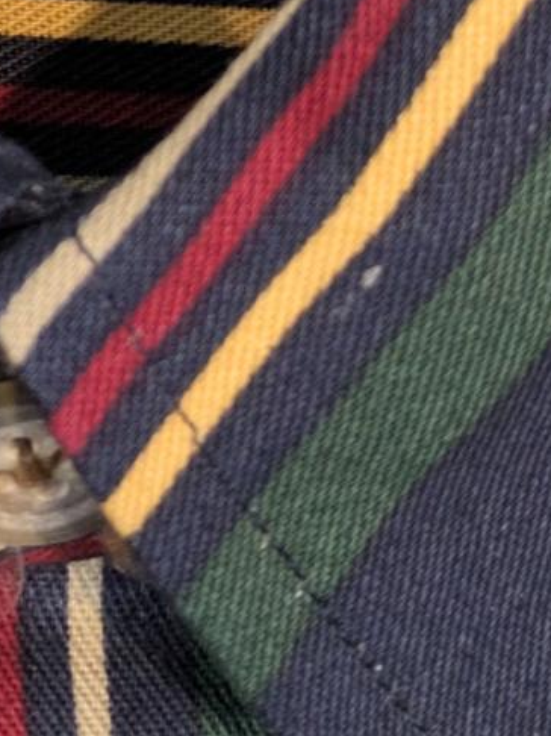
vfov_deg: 11.4
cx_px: -216
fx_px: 3569
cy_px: -256
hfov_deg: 8.7
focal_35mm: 168
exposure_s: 1/60
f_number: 1.89
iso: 247
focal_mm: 5.43
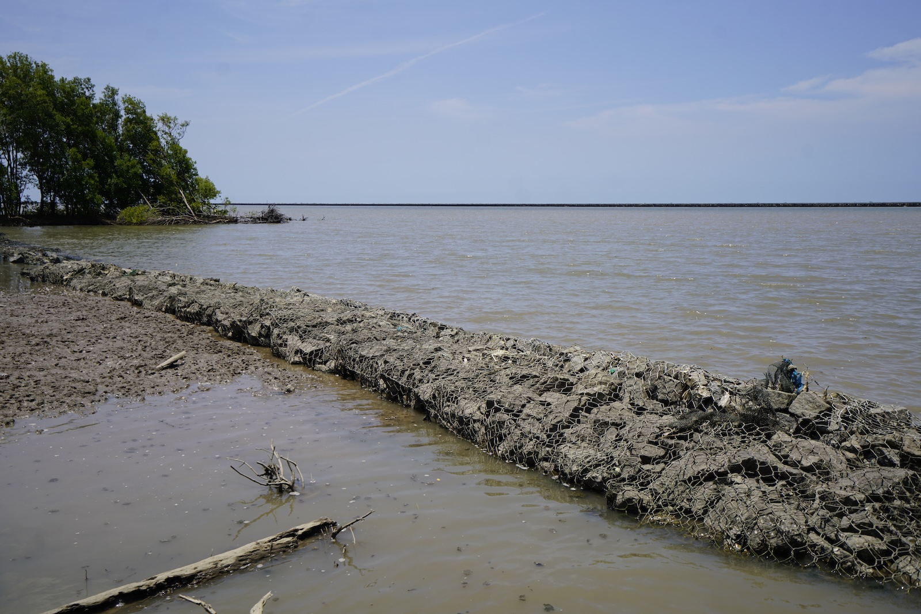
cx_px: 460
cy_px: 307
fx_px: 895
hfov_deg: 54.4
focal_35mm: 35
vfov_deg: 37.9
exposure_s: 1/1000
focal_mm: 35
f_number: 5
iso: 100
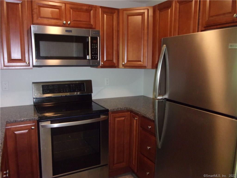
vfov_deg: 49.7
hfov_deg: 63.4
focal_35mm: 28
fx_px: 192
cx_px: 118
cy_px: 89
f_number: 3.9
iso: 400
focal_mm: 5.1
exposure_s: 1/34
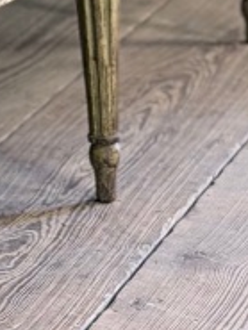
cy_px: -186
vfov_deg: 6.3
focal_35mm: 311
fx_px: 2967
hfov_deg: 4.7
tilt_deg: -9.6
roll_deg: -0.9
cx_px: -266
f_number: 1.78
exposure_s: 1/50
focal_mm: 6.76
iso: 160
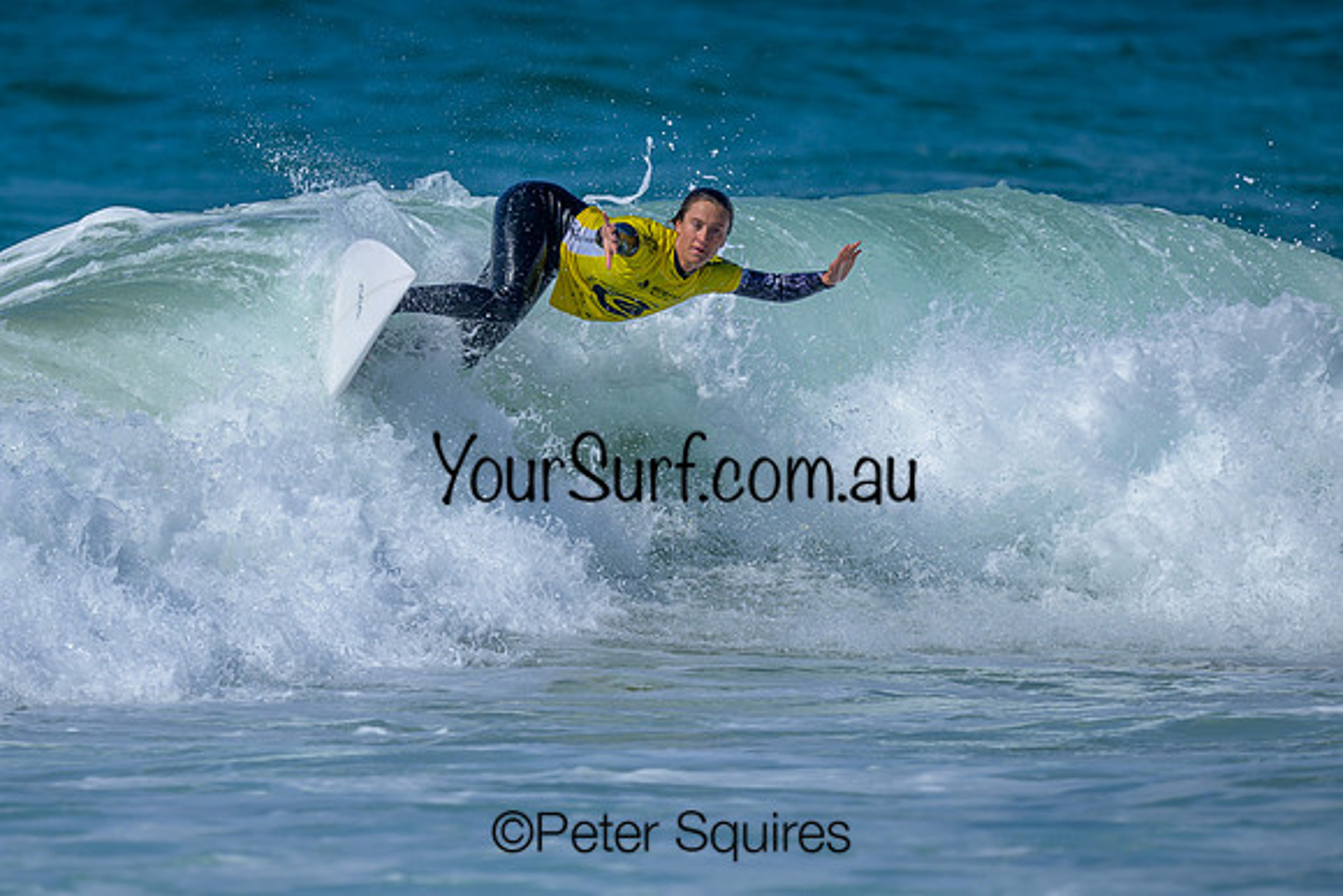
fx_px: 41009
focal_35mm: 1099
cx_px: 420
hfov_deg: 1.9
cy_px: 469
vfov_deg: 1.3
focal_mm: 800
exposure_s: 1/2000
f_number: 6.3
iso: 160
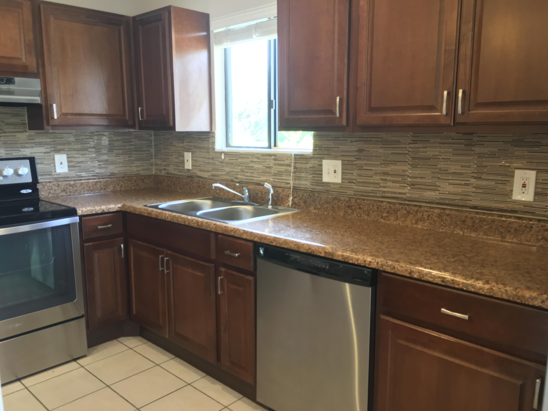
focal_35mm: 29
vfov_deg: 48.2
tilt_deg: -11.7
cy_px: 206
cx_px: 274
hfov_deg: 61.7
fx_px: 459
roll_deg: -0.4
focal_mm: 4.15
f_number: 2.2
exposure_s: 1/30
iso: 100
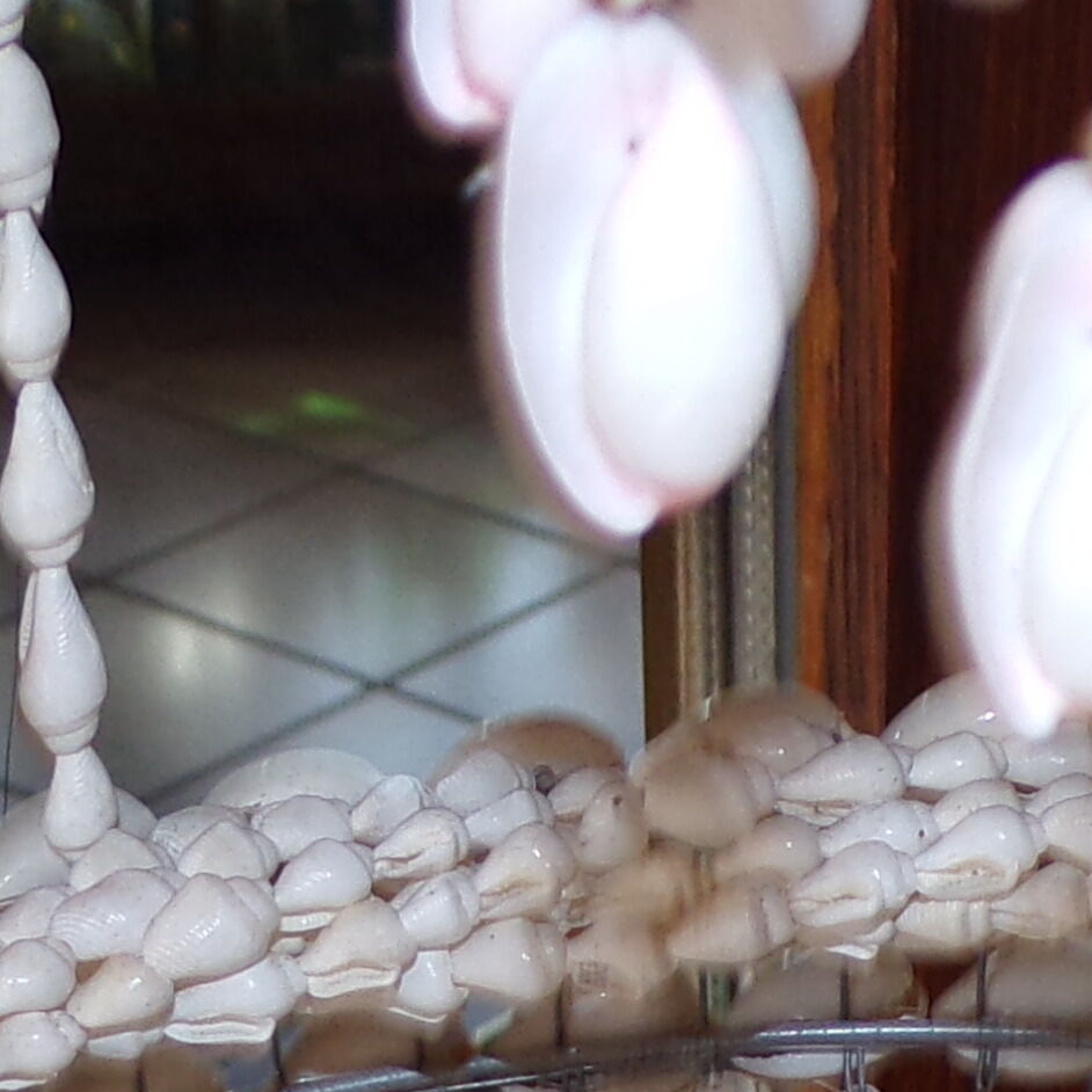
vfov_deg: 13.9
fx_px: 4140
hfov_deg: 14.8
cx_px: 1094
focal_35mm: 116
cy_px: 1760
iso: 80
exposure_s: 1/34
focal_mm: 4.3
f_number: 3
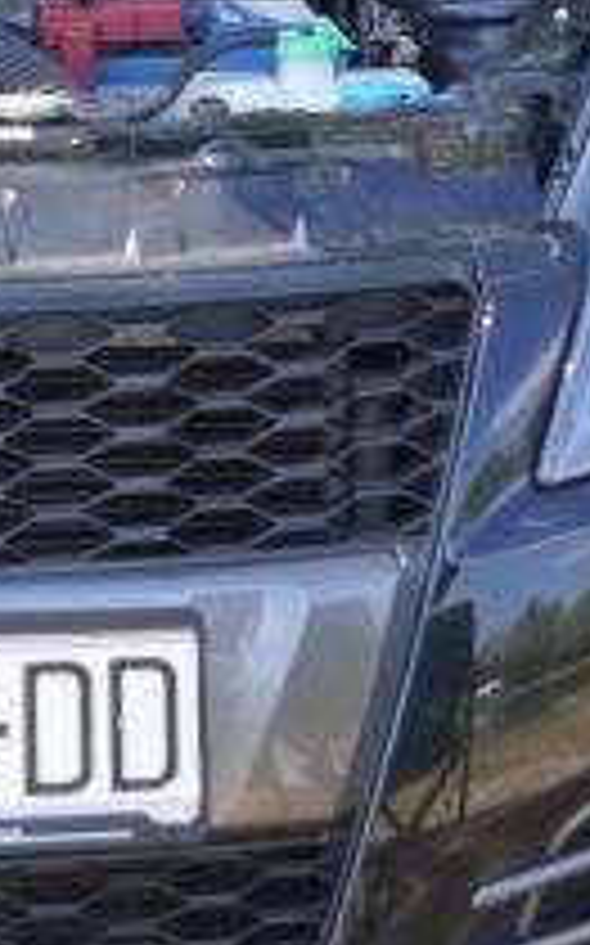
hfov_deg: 6.5
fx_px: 5143
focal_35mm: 200
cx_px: -279
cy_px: -243
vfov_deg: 10.3
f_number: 3.2
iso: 100
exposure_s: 1/200
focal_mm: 27.7
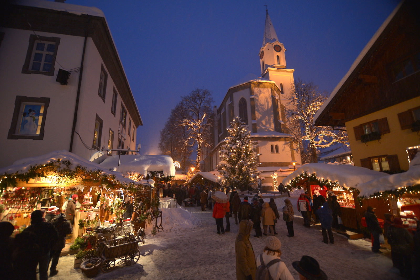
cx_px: 210
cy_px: 140
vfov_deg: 73.8
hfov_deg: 96.7
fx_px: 187
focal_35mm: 16
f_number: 4
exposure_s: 1/30
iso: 1600
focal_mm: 16
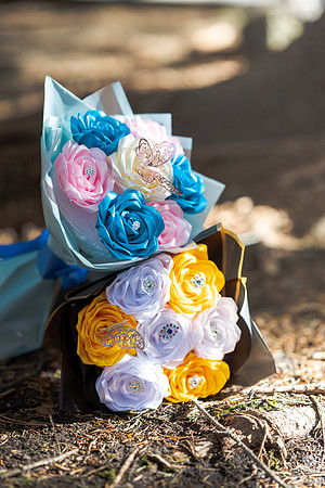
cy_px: 244
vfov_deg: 23.9
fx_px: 1151
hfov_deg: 16.1
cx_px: 162
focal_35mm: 85
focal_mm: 85
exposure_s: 1/1600
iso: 400
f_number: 2.2
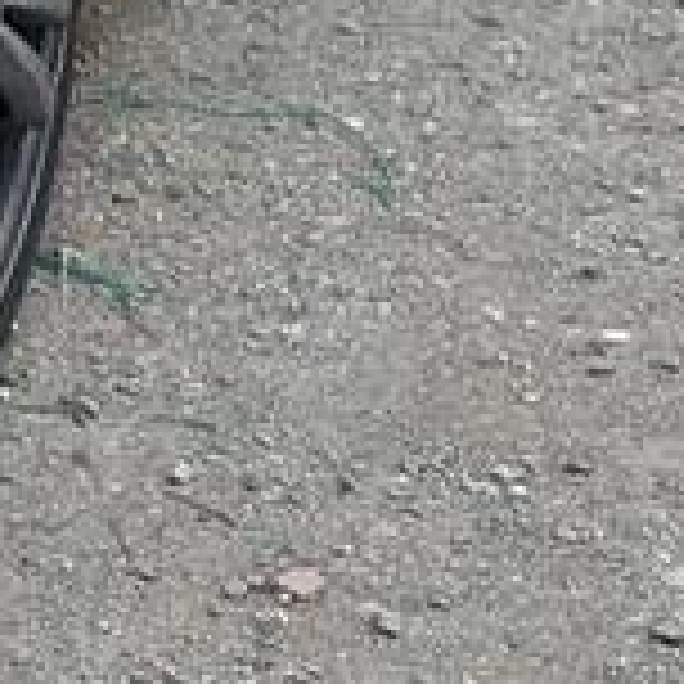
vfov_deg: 7.0
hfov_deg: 6.9
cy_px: -488
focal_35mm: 243
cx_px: -734
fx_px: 5432
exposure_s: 1/96
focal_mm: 6.86
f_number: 1.78
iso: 125
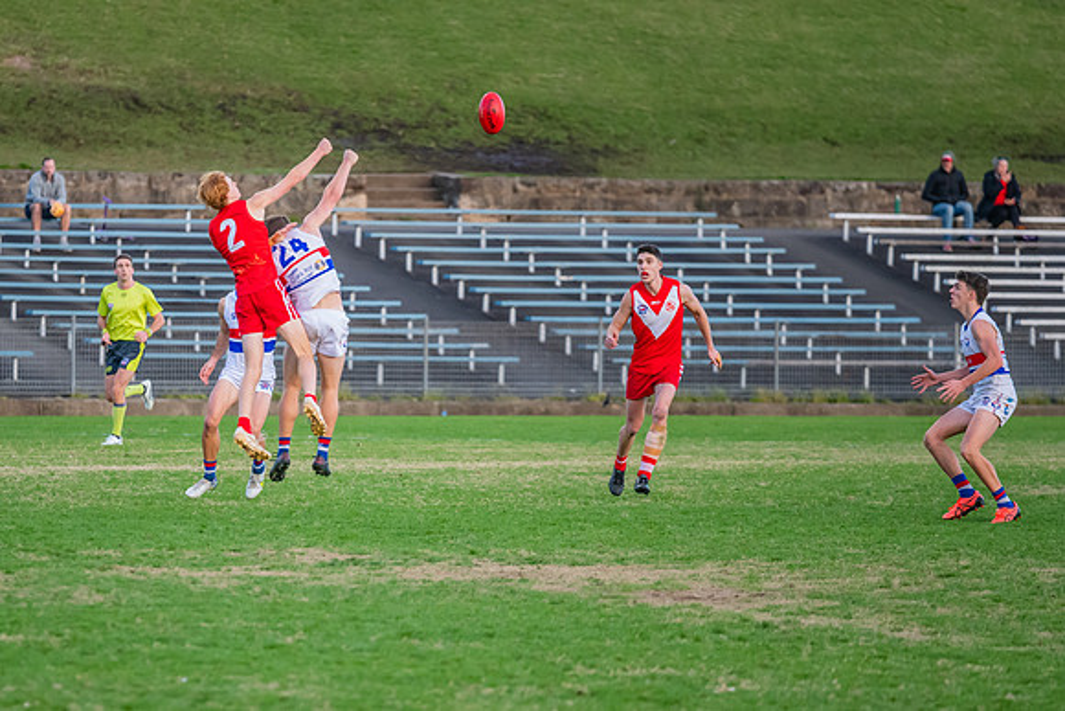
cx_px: 322
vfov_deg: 4.1
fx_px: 9829
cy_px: 391
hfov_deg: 6.2
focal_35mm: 332
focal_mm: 200
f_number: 2.8
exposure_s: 1/1600
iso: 1600
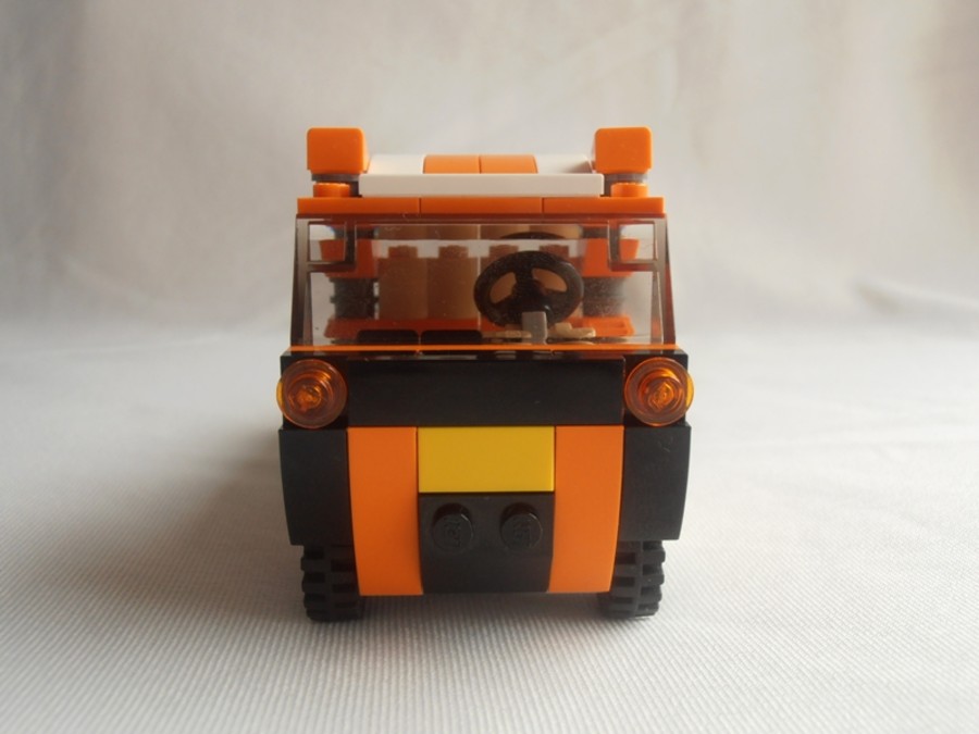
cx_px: 490
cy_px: 367
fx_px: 1046
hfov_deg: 50.1
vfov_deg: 38.7
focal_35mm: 37
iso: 80
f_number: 3.9
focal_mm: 6.61
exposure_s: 1/40
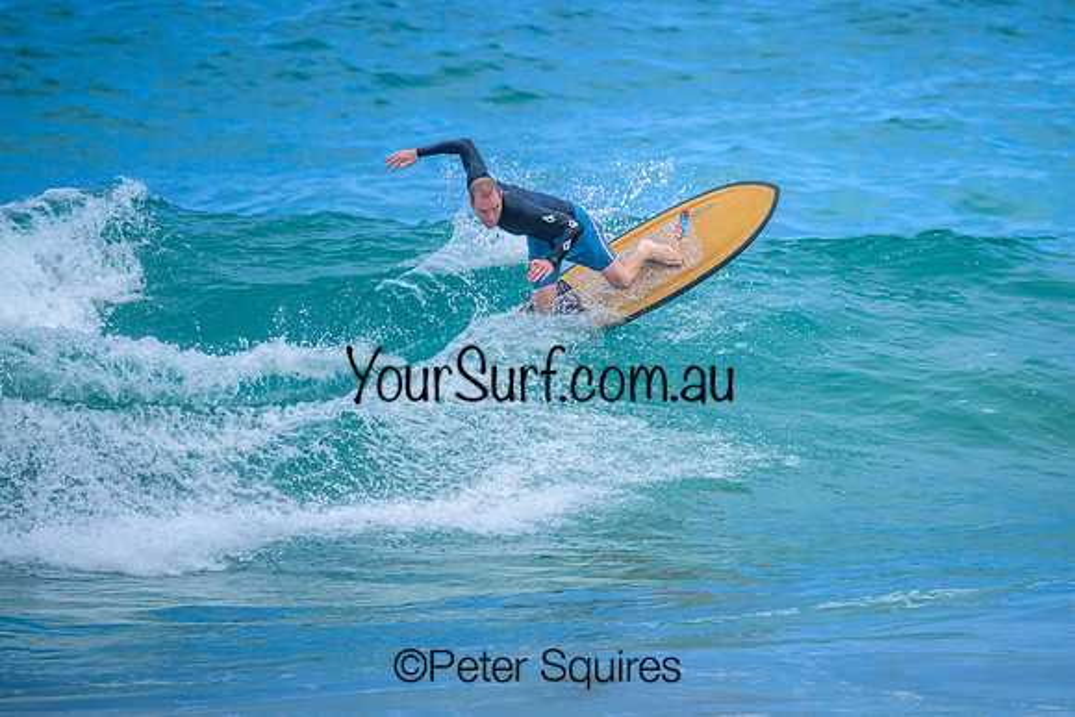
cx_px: 654
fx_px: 32826
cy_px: 267
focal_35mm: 1099
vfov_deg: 1.3
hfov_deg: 1.9
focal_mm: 800
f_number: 6.3
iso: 720
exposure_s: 1/3200
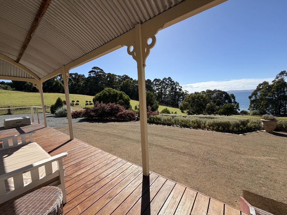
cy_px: 108
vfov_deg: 85.7
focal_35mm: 14
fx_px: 116
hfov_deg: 102.1
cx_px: 144
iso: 20
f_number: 2.2
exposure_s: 1/901
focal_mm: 2.22
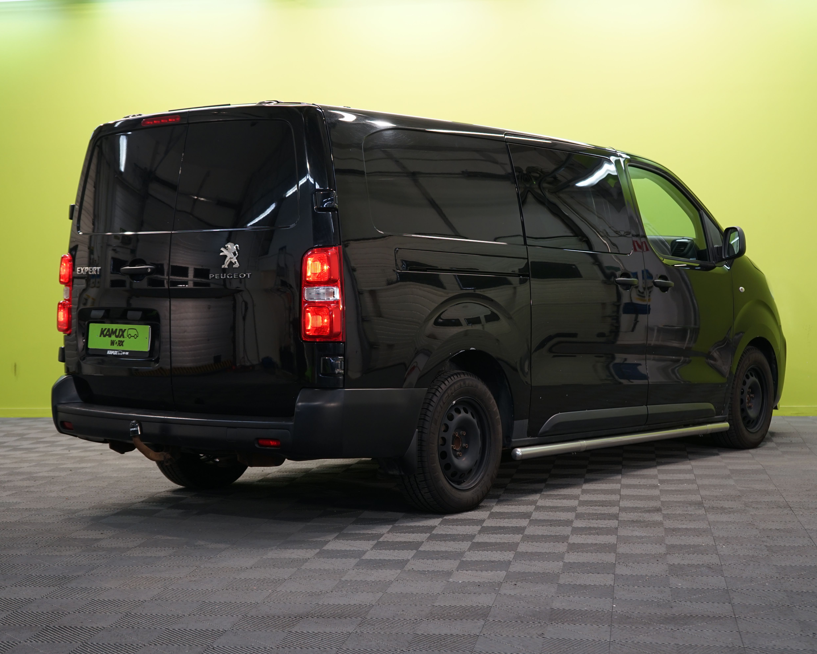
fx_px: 1402
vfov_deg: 26.2
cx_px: 415
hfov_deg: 32.5
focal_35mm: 58
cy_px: 328
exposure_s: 1/30
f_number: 4.5
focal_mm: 51
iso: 400
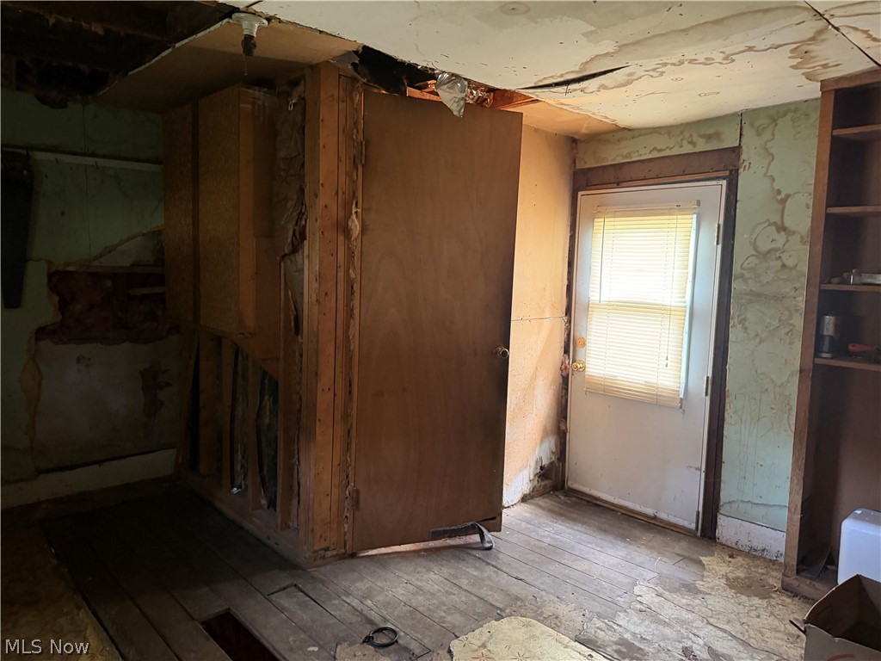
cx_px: 440
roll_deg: -0.8
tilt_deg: -5.2
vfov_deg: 56.8
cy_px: 330
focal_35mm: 24
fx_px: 611
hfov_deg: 71.6
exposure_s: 1/40
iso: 800
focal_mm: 6.76
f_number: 1.78
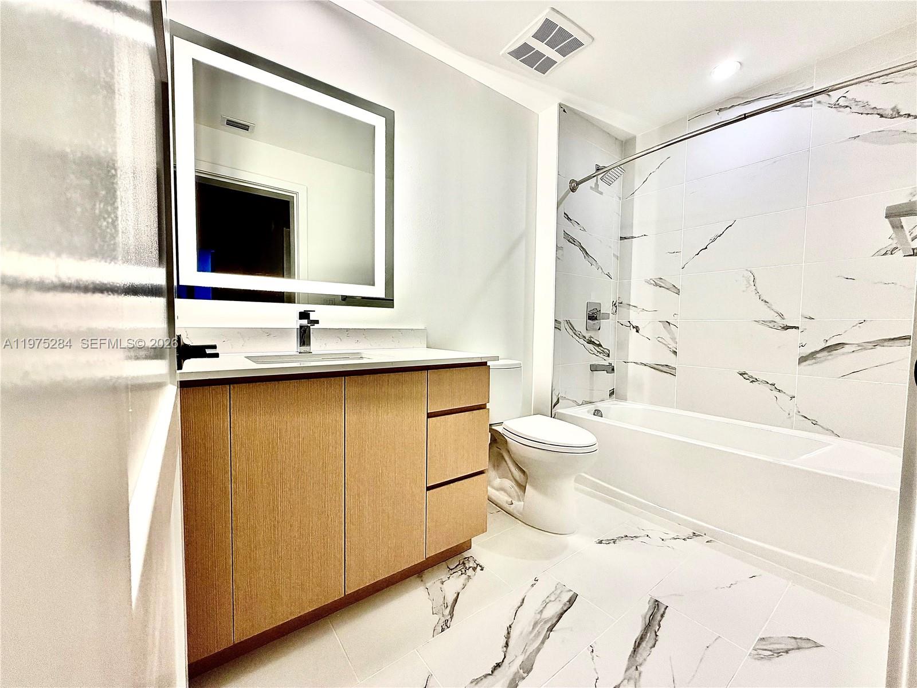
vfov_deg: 85.7
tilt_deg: -2.2
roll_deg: -0.4
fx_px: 371
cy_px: 344
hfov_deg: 102.1
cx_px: 458
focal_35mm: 14
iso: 64
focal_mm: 2.22
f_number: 2.2
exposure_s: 1/120
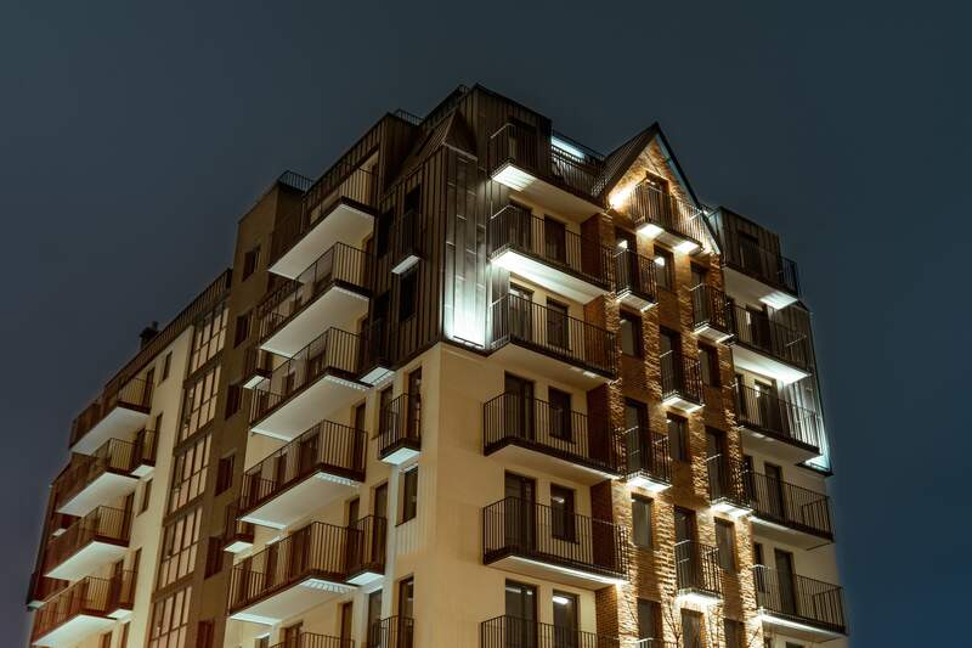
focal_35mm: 38
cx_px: 486
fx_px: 1012
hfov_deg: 51.3
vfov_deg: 35.5
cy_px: 324
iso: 100
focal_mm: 25
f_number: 5.6
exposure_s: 8
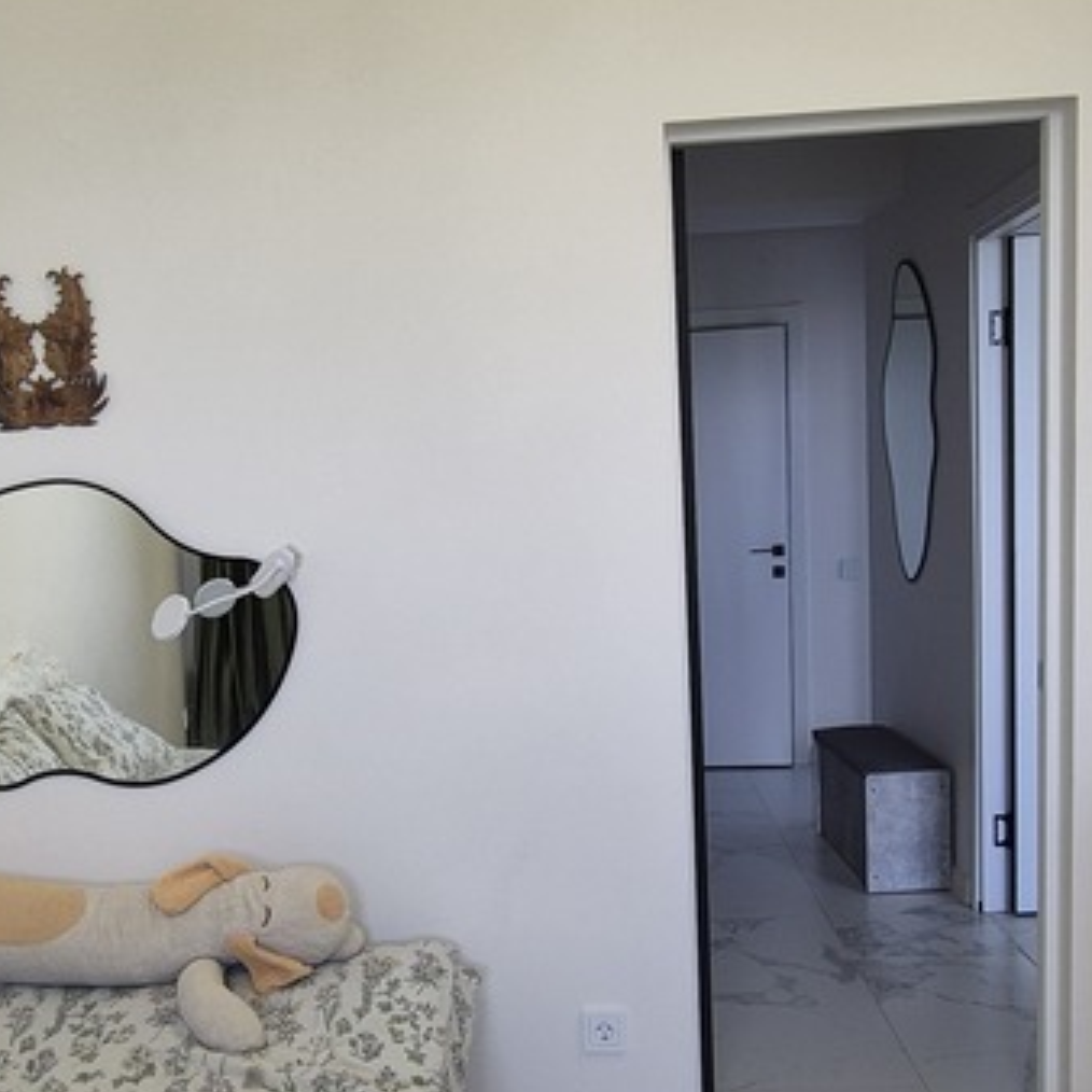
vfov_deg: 48.0
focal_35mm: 34
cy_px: 678
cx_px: 485
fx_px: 1213
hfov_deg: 48.4
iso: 64
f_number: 2.2
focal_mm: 2.2
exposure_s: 1/100
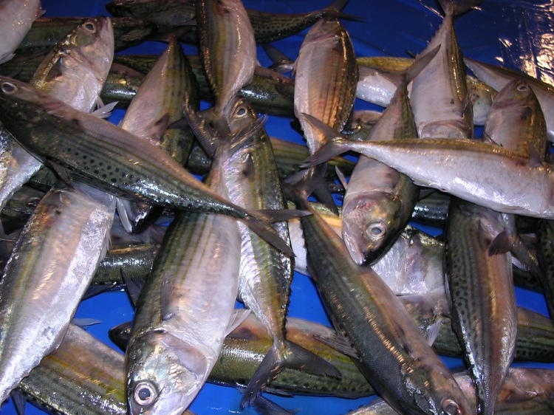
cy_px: 208
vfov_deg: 37.7
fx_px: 608
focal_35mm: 38
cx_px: 277
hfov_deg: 49.0
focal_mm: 5.8
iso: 100
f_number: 2.8
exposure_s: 1/60.1
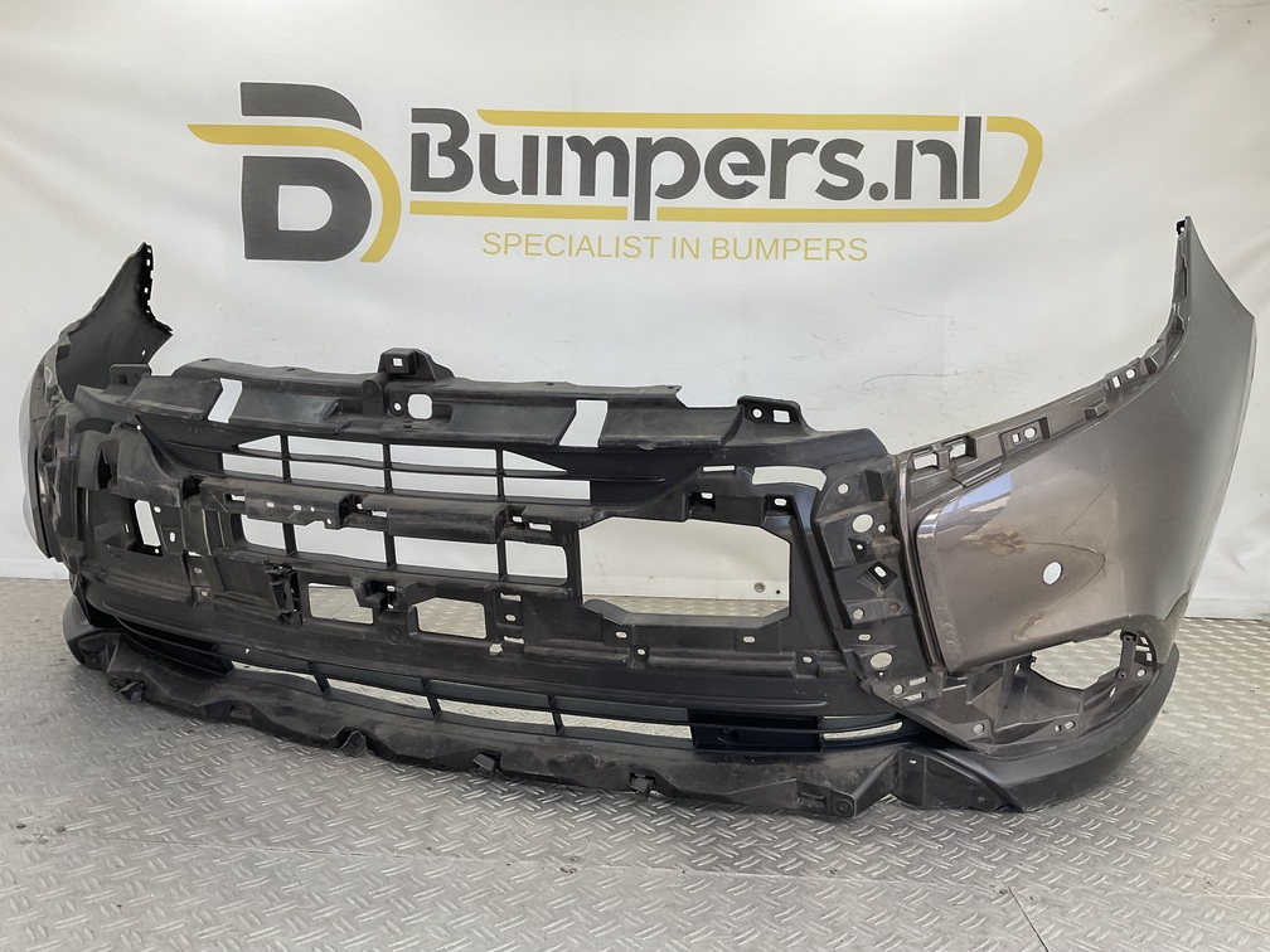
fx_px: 1064
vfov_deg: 48.2
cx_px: 635
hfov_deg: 61.7
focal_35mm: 29
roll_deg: -3.4
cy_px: 476
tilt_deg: -7.3
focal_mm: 3
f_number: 1.8
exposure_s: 1/128
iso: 16
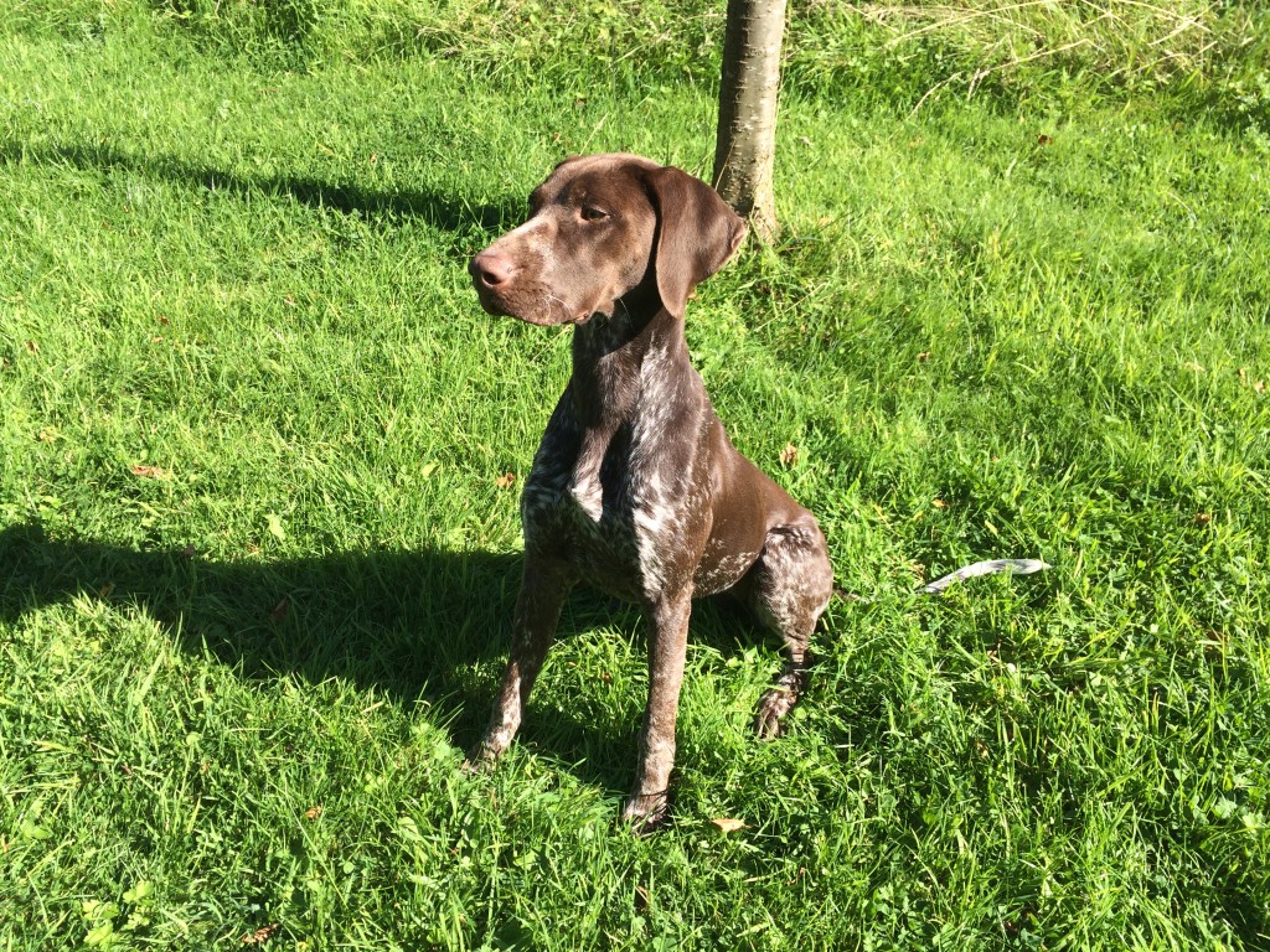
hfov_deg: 61.7
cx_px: 635
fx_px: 1064
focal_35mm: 29
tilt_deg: -34.3
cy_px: 476
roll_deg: +0.1
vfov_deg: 48.2
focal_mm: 4.15
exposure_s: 1/720
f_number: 2.2
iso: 32
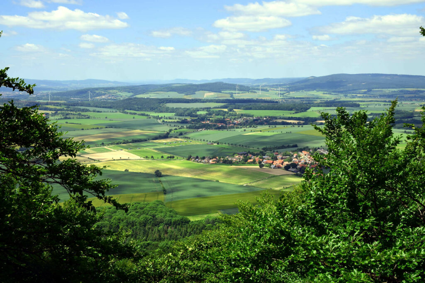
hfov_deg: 46.4
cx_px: 212
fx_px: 496
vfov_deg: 31.9
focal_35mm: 42
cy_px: 142
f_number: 8
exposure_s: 1/250
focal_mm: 28
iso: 100
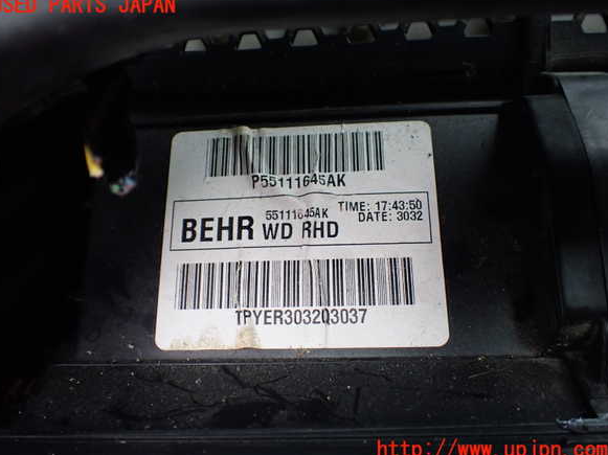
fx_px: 544
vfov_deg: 45.4
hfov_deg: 58.4
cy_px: 228
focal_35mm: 31
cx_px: 299
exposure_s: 1/125
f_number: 2.3
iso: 400
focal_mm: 5.4
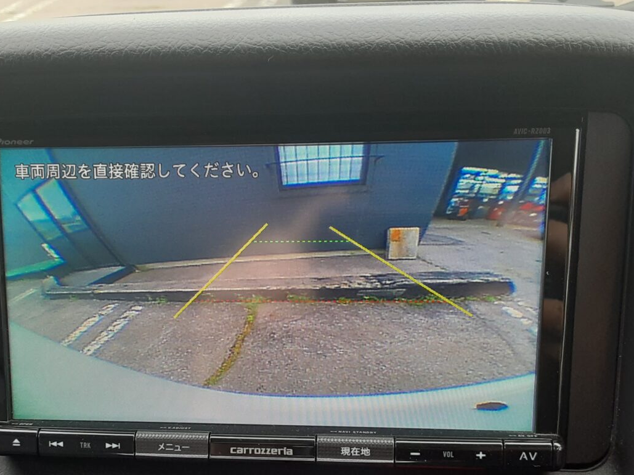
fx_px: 769
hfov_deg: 44.6
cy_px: 347
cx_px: 251
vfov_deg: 33.7
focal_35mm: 42
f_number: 1.9
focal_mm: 2.91
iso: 64
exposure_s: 1/100
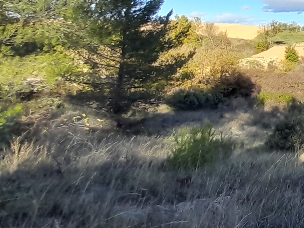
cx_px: 367
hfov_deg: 37.5
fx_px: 325
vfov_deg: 37.5
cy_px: 52
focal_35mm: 37
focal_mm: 1.13
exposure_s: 1/813
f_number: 2.2
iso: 40
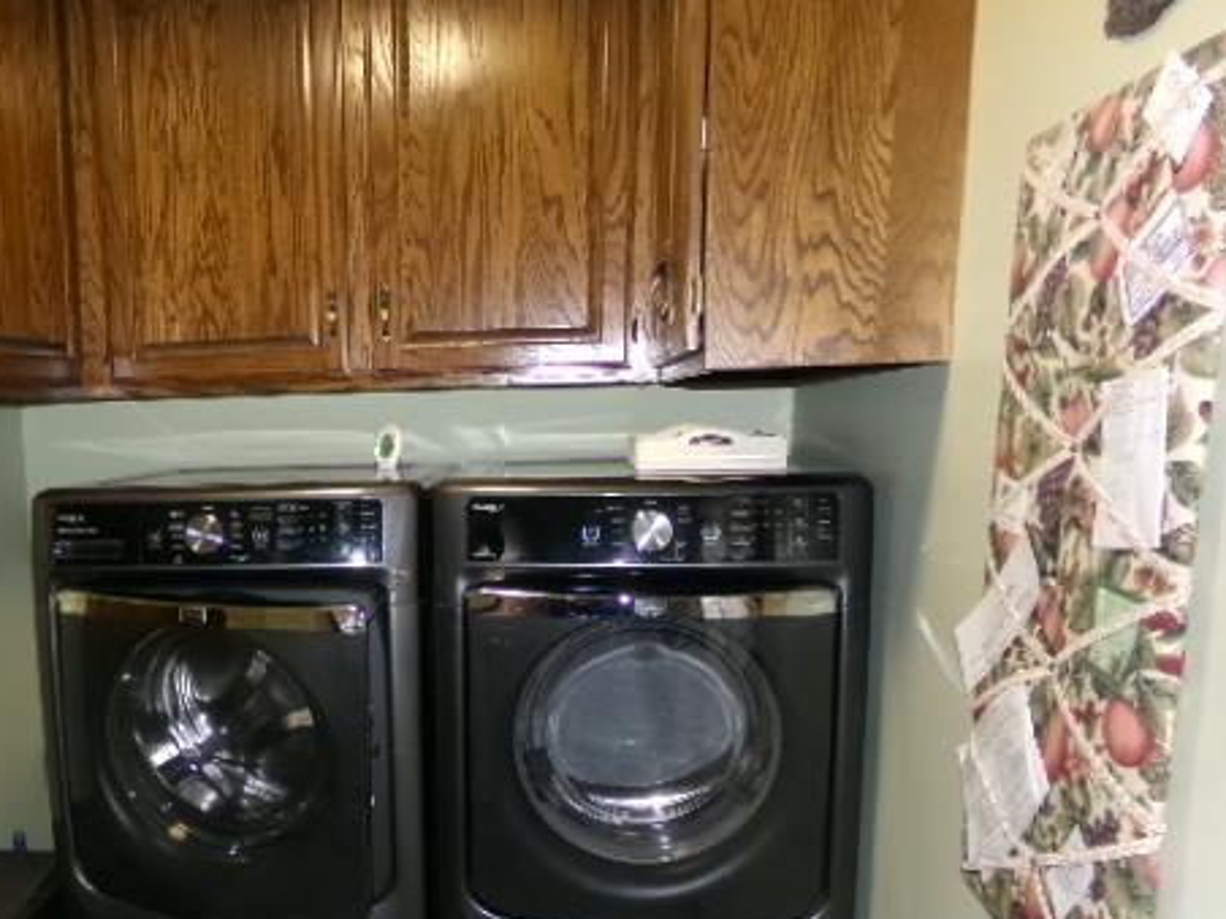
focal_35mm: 34
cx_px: 374
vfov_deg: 41.1
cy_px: 629
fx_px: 1204
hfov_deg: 52.5
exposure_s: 1/34
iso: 200
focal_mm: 4.3
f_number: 3.7
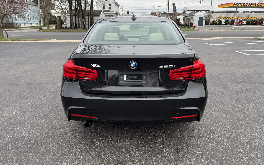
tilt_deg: -15.6
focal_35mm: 26
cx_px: 130
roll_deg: -0.6
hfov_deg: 70.4
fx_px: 187
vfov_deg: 47.5
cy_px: 73
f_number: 1.78
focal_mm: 6.76
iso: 80
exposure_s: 1/309
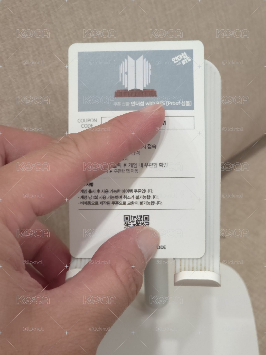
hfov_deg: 21.3
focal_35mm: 69
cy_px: 178
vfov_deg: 28.2
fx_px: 707
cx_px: 133
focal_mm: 7
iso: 125
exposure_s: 1/30
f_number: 2.4
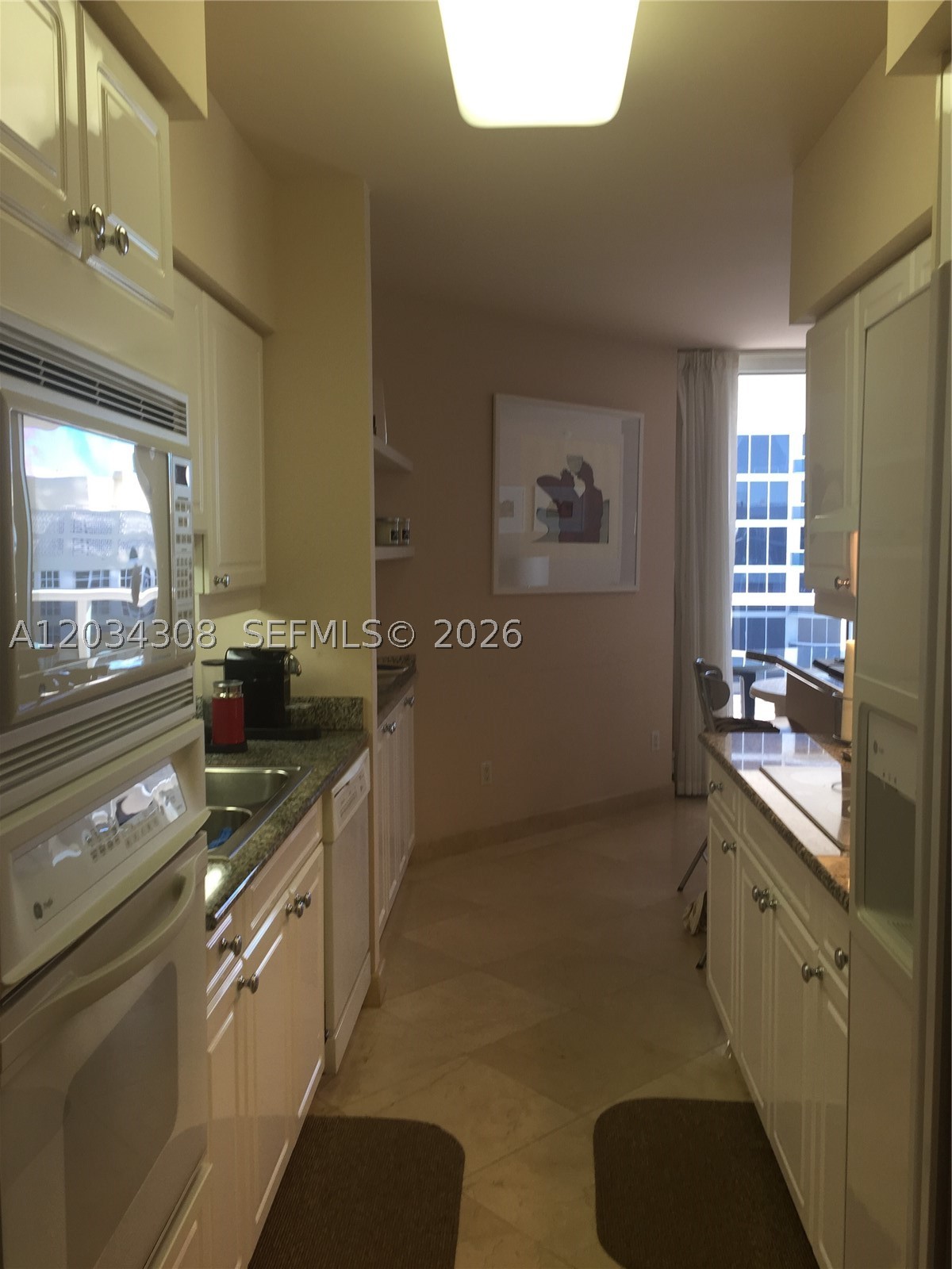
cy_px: 634
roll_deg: +1.5
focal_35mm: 29
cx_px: 476
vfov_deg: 61.7
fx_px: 1063
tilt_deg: -3.2
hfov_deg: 48.2
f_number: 2.2
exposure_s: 1/40
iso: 32
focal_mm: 4.15
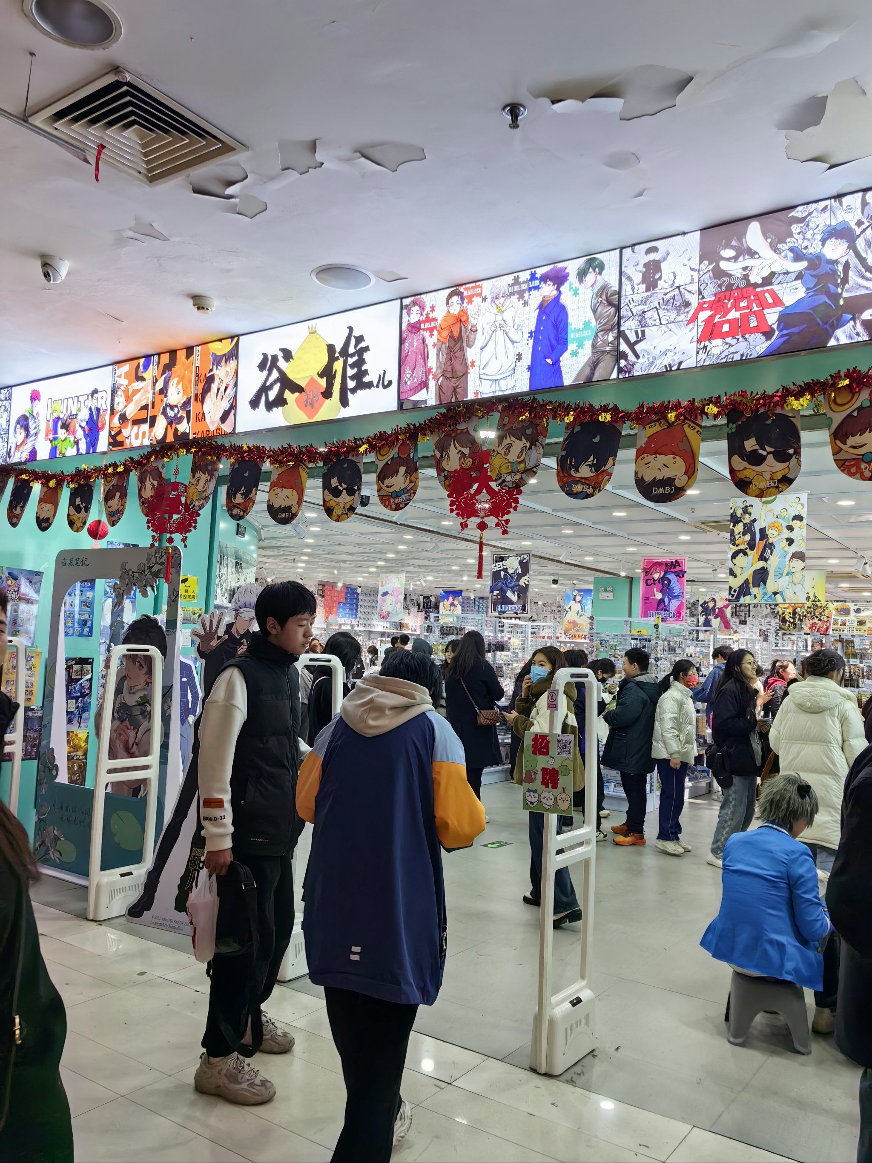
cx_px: 436
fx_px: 907
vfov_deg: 65.3
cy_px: 582
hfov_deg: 51.4
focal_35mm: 27
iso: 50
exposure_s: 1/100
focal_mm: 5.75
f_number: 2
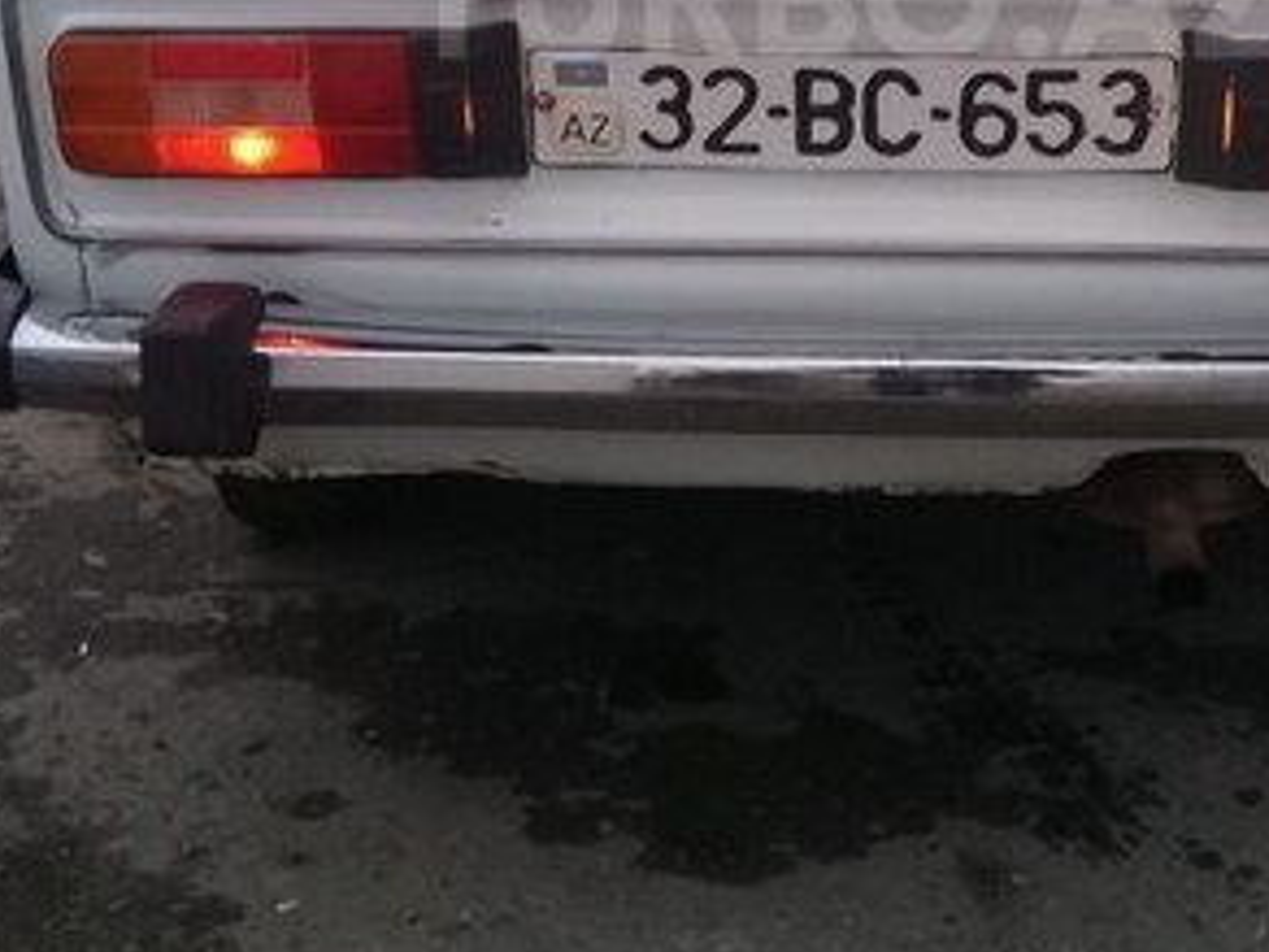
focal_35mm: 70
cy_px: -7
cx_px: 847
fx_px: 2566
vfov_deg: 20.3
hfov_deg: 27.6
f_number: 2.2
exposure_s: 1/33
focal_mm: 3.3
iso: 64
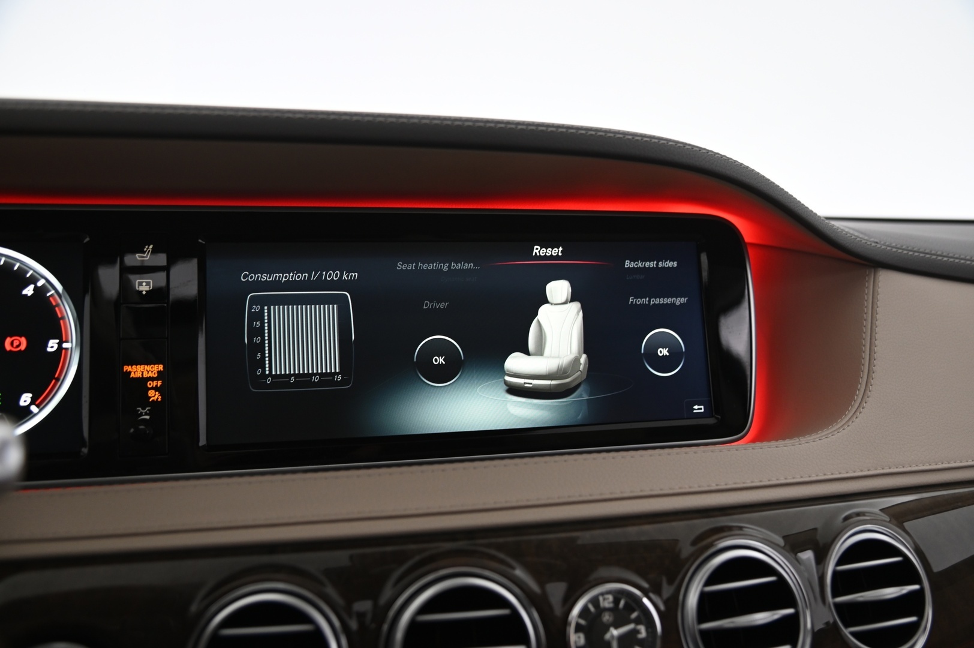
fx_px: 838
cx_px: 487
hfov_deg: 60.3
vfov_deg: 42.3
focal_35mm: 31
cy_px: 324
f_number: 4
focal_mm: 31
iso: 1000
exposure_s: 1/20
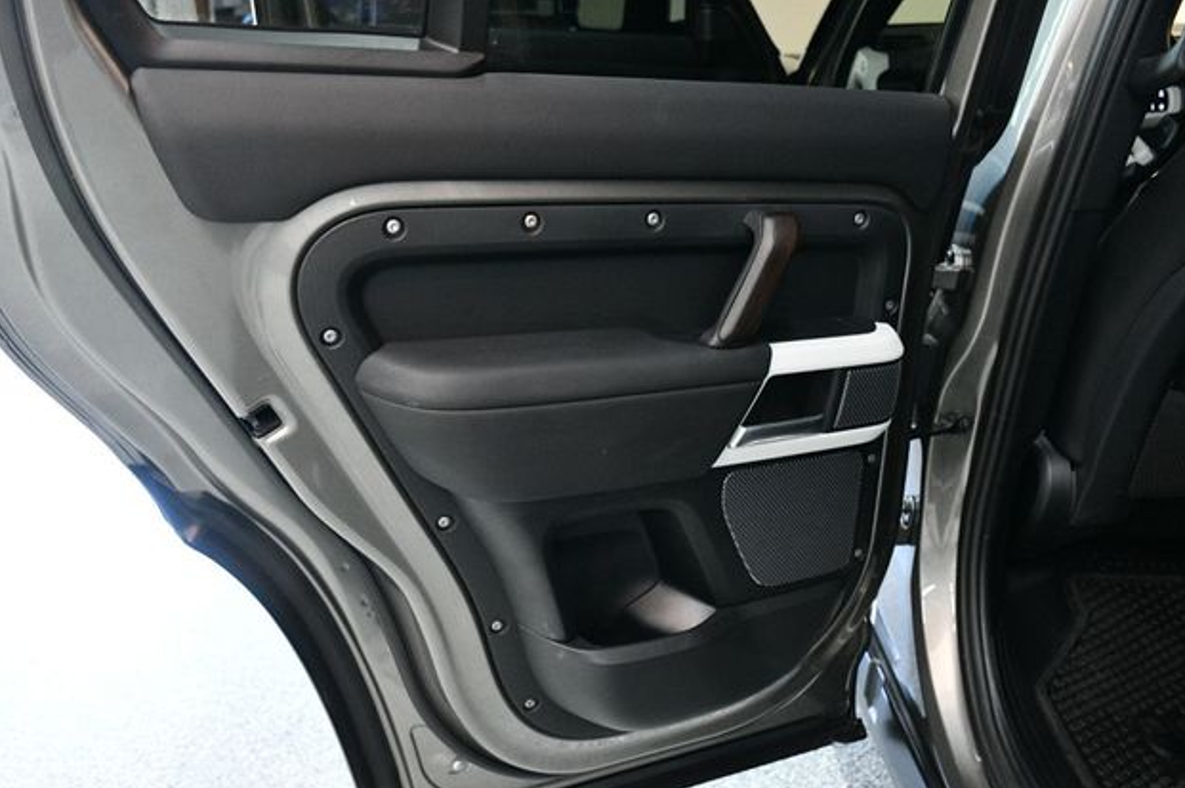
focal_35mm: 34
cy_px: 404
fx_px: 1118
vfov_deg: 38.8
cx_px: 578
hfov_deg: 55.8
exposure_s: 1/80
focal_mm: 22
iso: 3200
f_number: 3.5
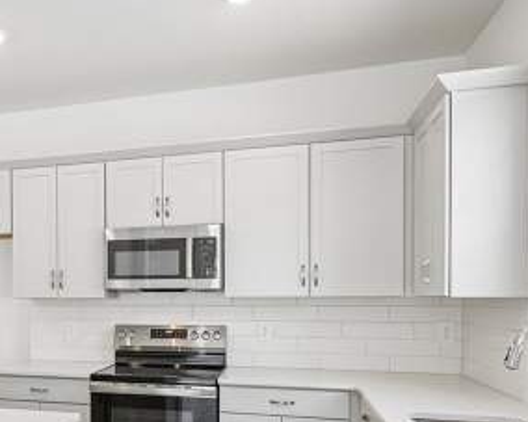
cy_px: 302
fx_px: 578
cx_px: 73
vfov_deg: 39.3
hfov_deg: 45.4
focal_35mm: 37
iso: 400
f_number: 8
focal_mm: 14
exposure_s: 1/50
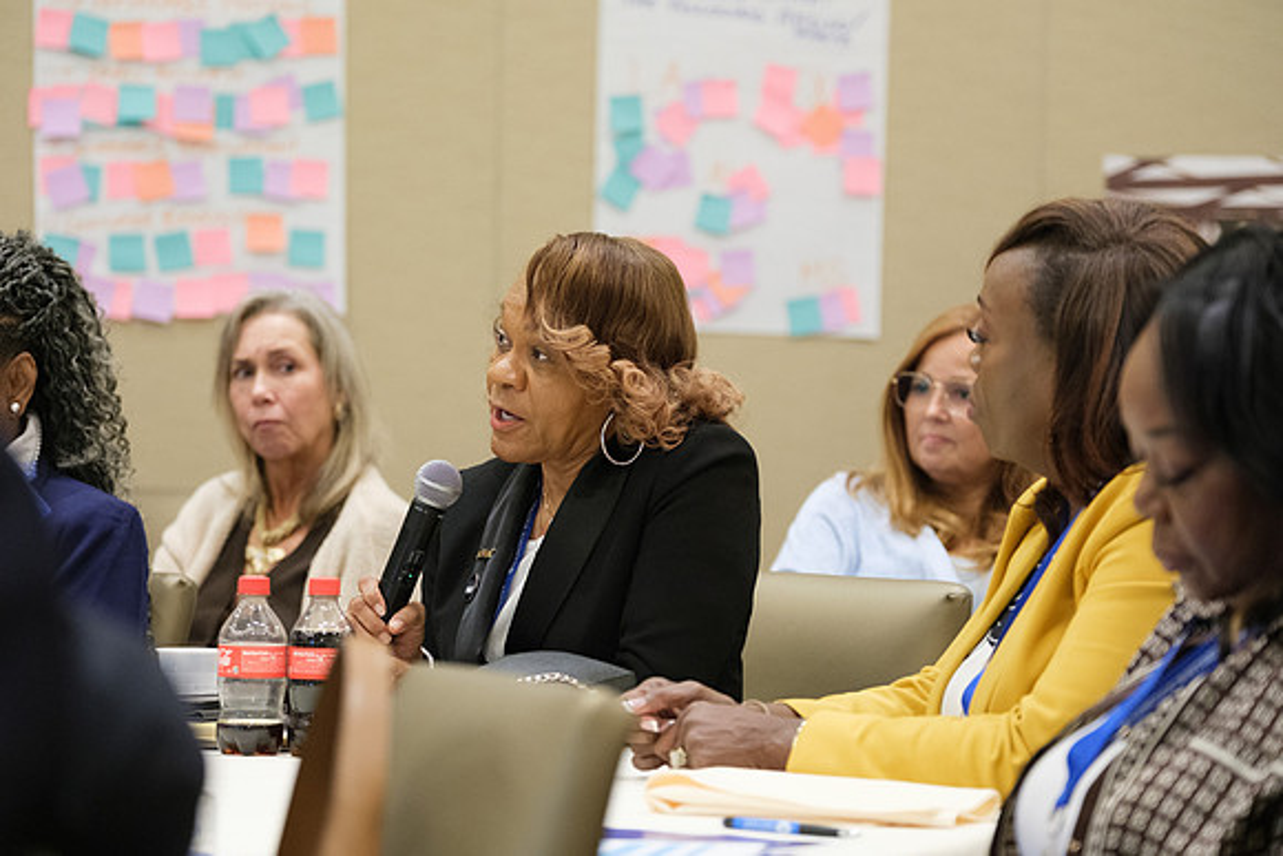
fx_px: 4313
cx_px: 642
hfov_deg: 16.9
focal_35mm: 121
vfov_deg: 11.3
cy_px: 428
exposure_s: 1/160
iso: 3200
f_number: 2.8
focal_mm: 80.4
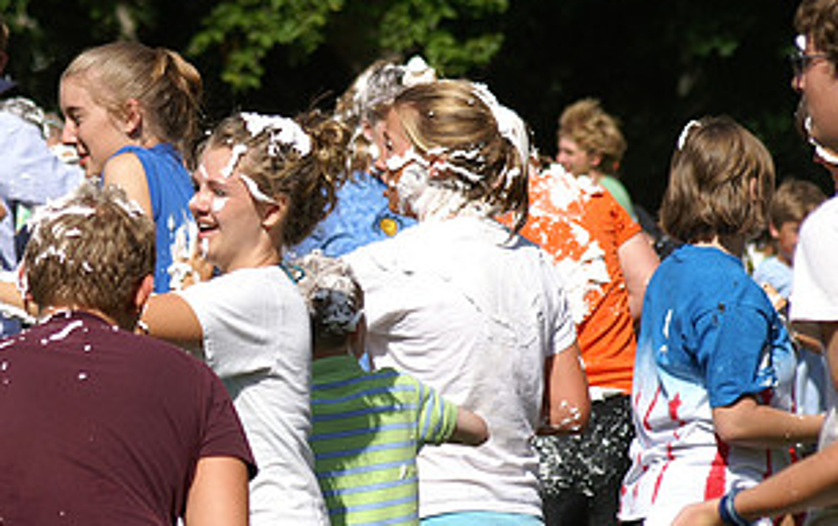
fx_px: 7934
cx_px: 129
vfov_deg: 3.8
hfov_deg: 6.0
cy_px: 312
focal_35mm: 347
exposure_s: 1/800
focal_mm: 120
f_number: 6.3
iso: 100
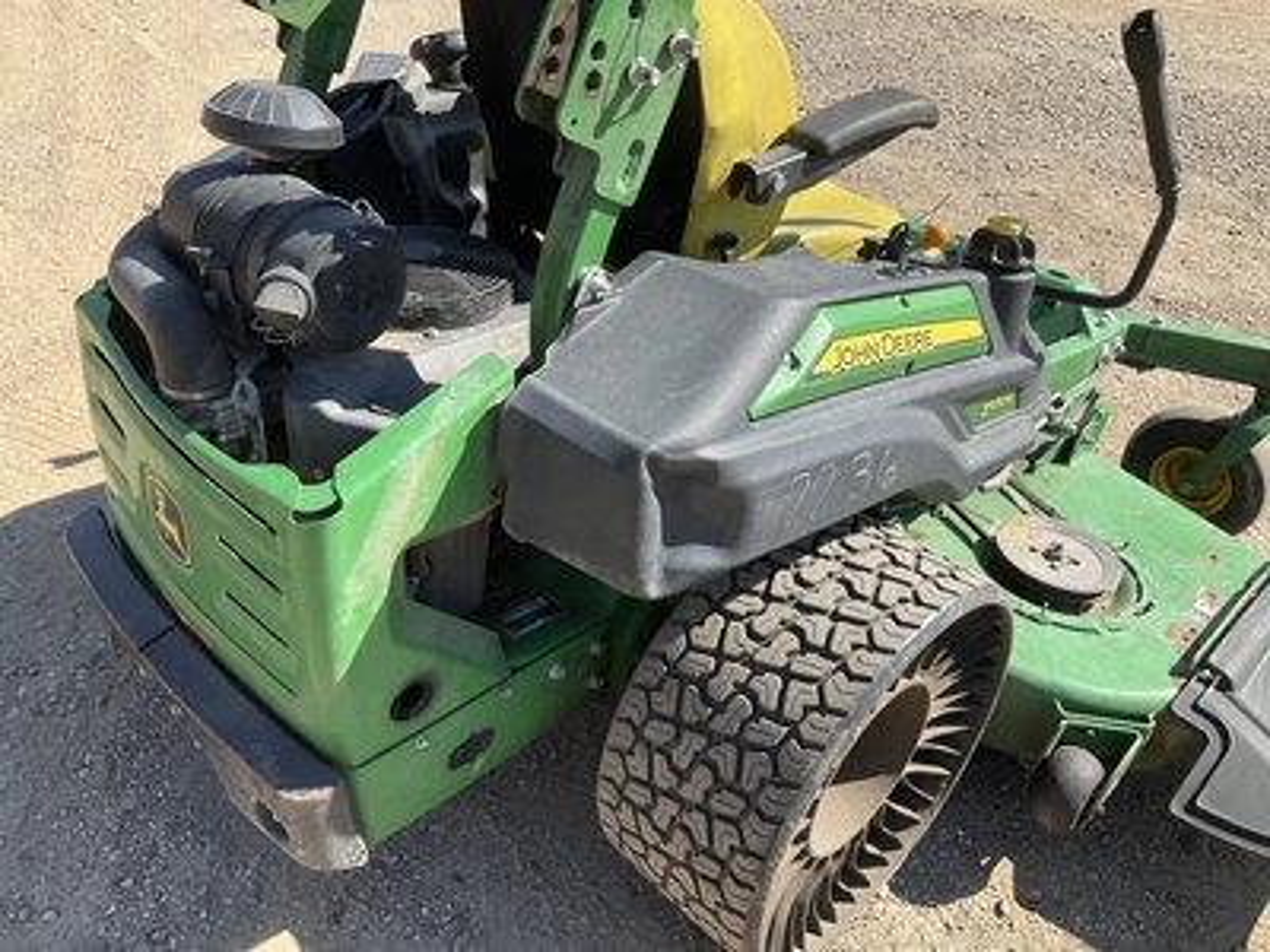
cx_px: 635
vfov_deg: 48.2
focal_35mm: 29
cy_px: 476
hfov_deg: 61.7
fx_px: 1064
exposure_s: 1/944
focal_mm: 3
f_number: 1.8
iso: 25
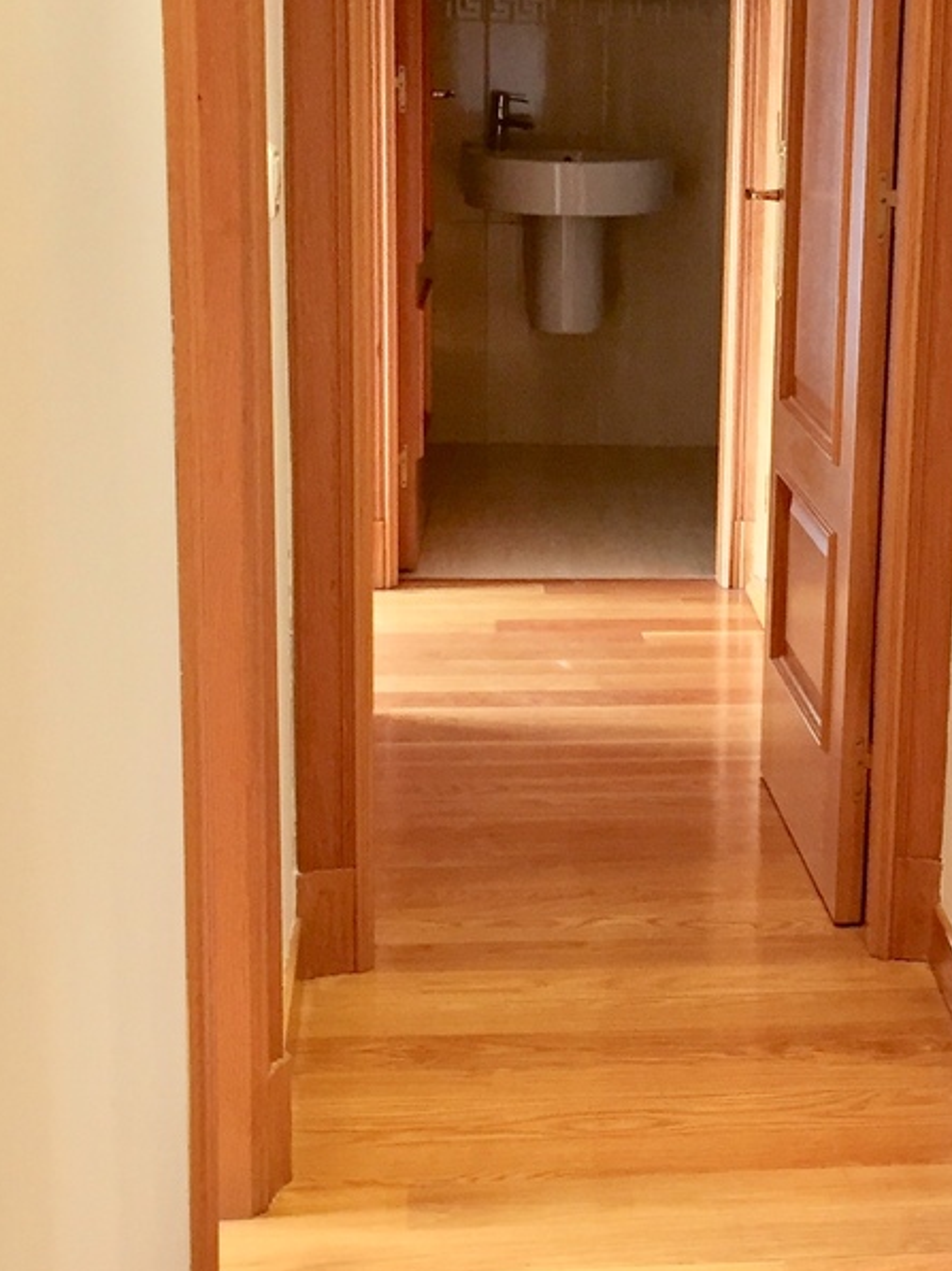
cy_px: 571
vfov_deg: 27.8
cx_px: 865
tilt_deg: -13.2
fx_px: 2570
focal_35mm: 70
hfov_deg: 20.5
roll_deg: -1.5
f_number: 2.2
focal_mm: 4.15
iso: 64
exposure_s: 1/33
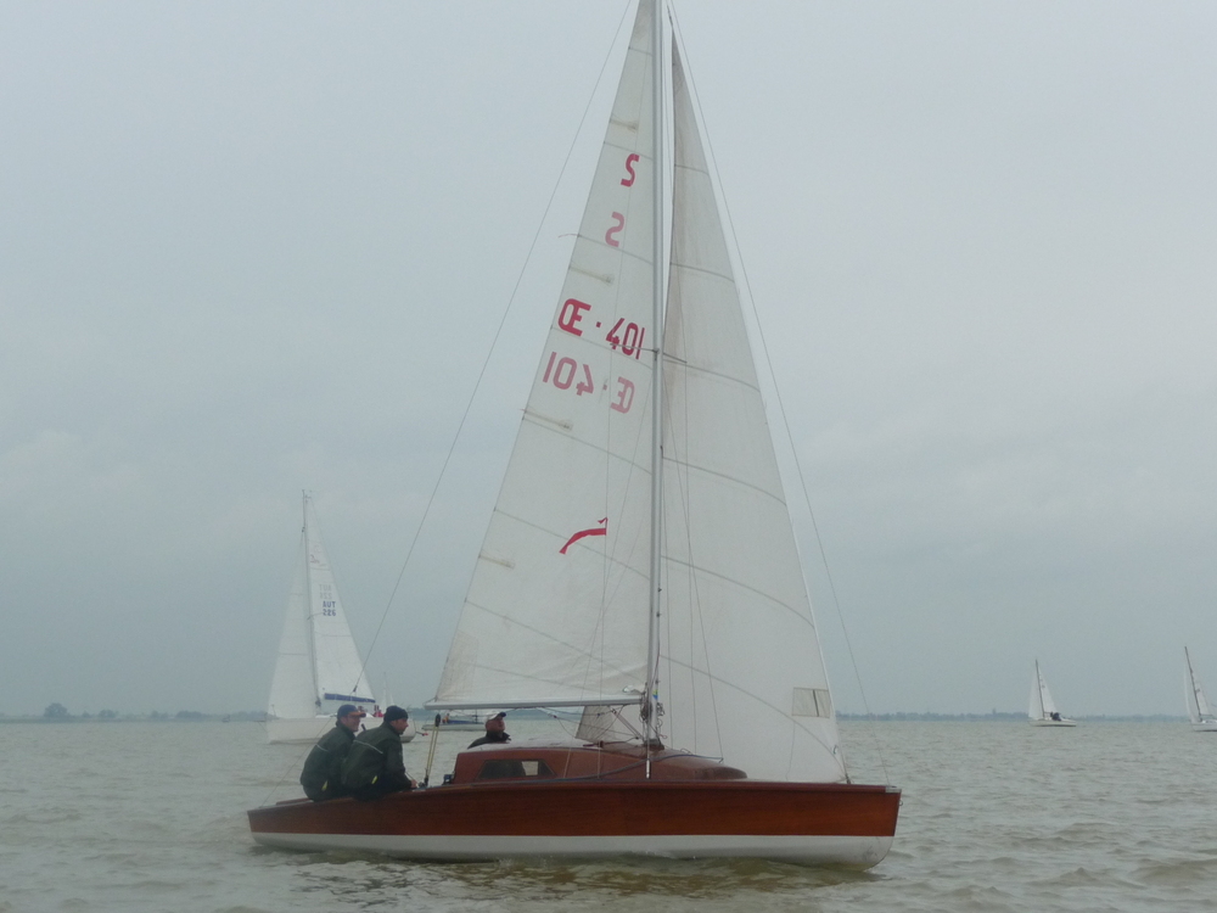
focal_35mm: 80
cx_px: 608
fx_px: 2813
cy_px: 456
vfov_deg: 18.4
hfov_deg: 24.4
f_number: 4.6
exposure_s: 1/500
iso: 160
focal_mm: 12.2
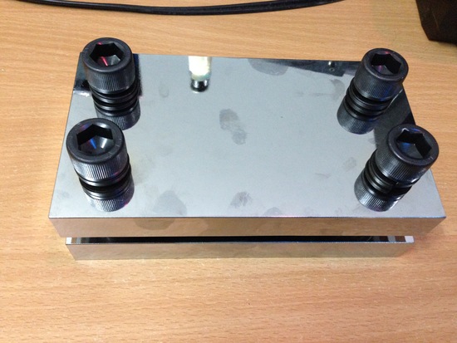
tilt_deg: -60.0
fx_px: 436
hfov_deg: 55.3
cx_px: 228
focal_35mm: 33
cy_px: 172
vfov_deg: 43.0
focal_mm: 4.12
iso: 400
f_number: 2.4
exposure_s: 1/20
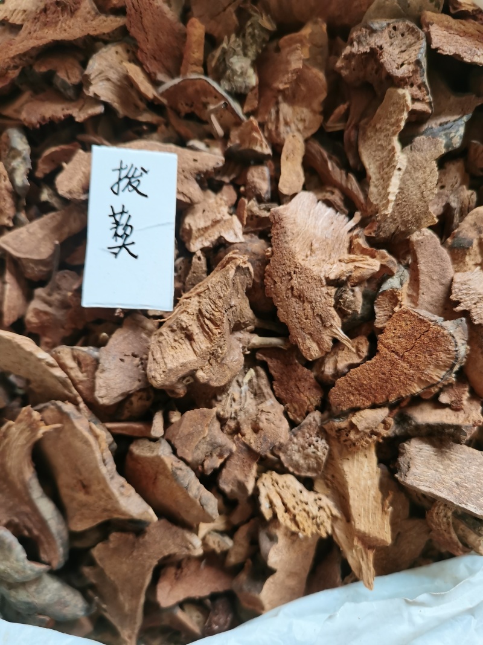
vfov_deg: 65.3
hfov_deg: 51.3
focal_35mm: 27
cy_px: 322
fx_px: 502
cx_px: 242
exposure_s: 1/100
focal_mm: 5.58
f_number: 1.8
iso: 320
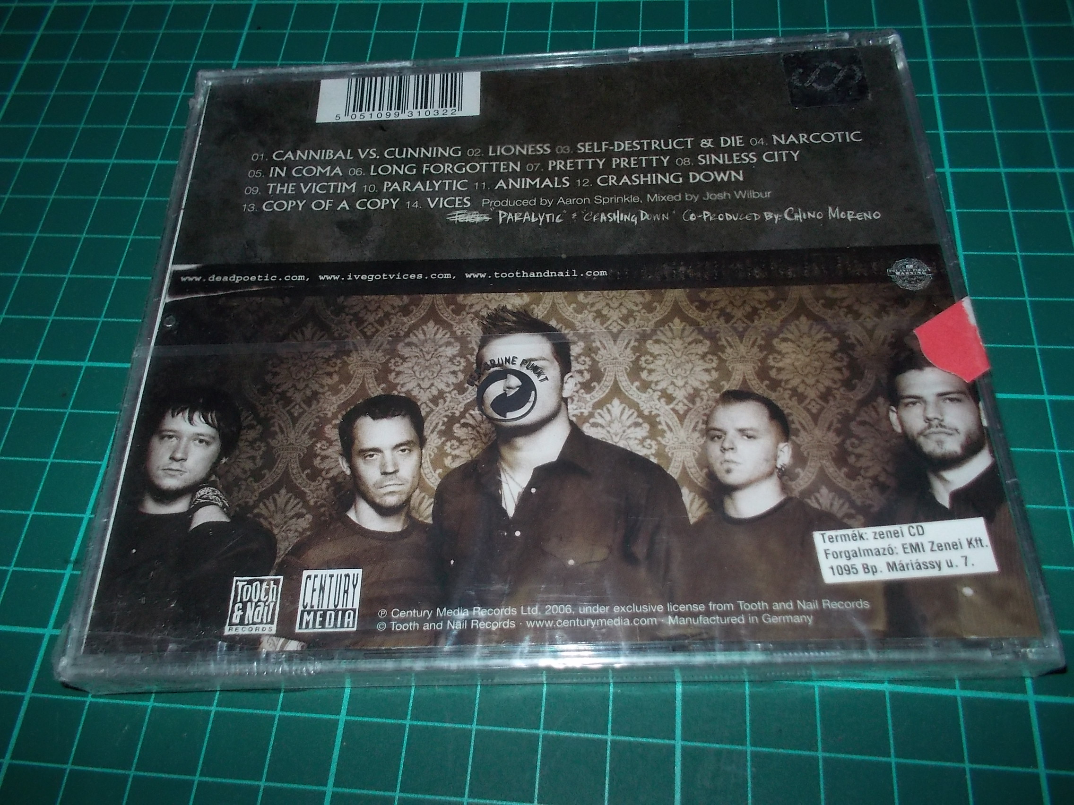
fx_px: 900
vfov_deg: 48.2
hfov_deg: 61.7
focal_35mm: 29
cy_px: 402
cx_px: 537
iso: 200
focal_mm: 4.1
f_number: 3.3
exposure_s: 1/30
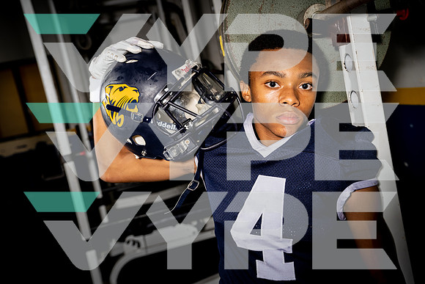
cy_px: 142
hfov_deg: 48.4
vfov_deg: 33.4
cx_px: 212
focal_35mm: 40
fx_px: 472
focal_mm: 40
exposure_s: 1/250
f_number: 4.5
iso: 200
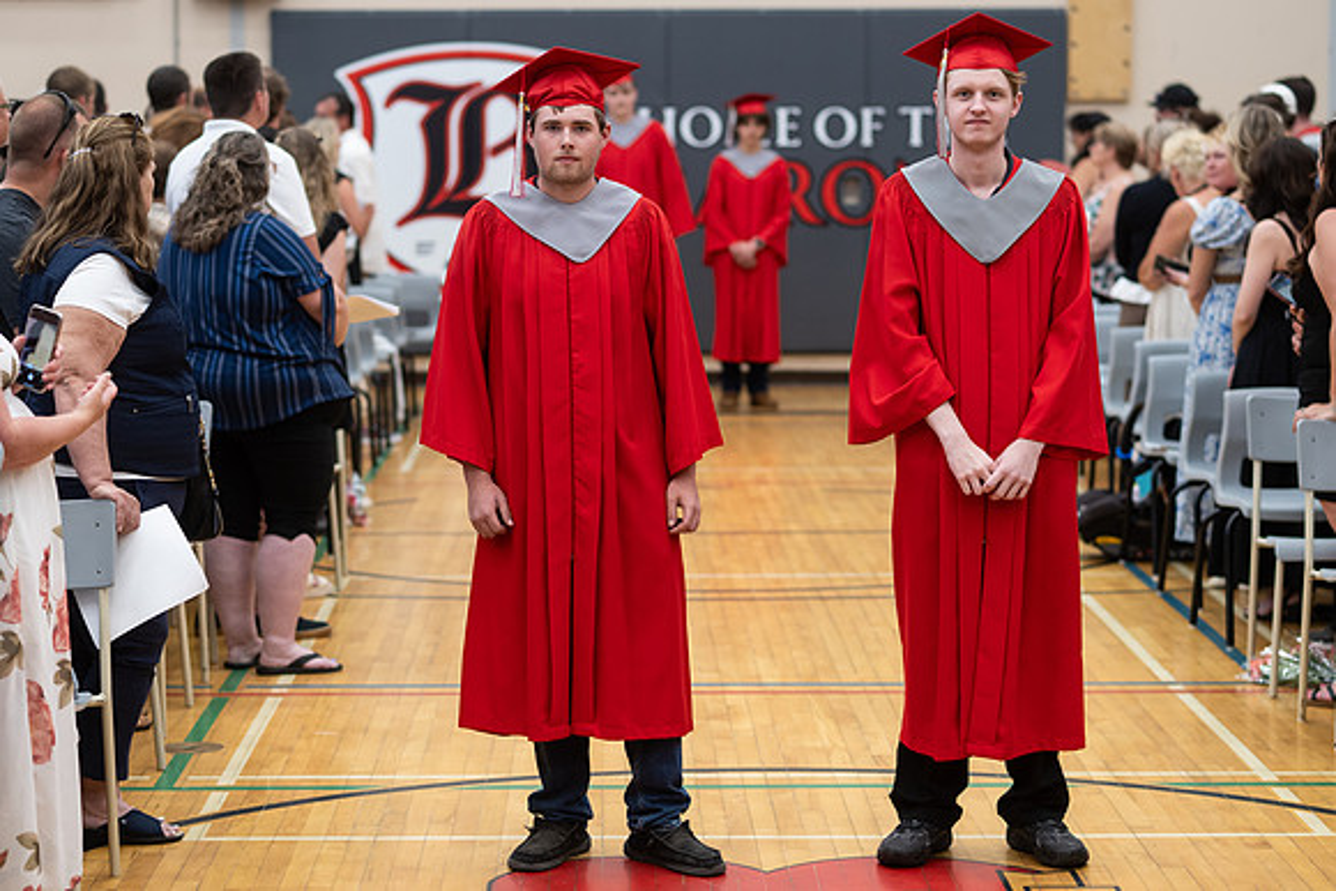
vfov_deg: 14.3
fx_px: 3545
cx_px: 668
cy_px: 445
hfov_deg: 21.3
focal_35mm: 95
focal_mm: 85
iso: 1000
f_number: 2.8
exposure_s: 1/200
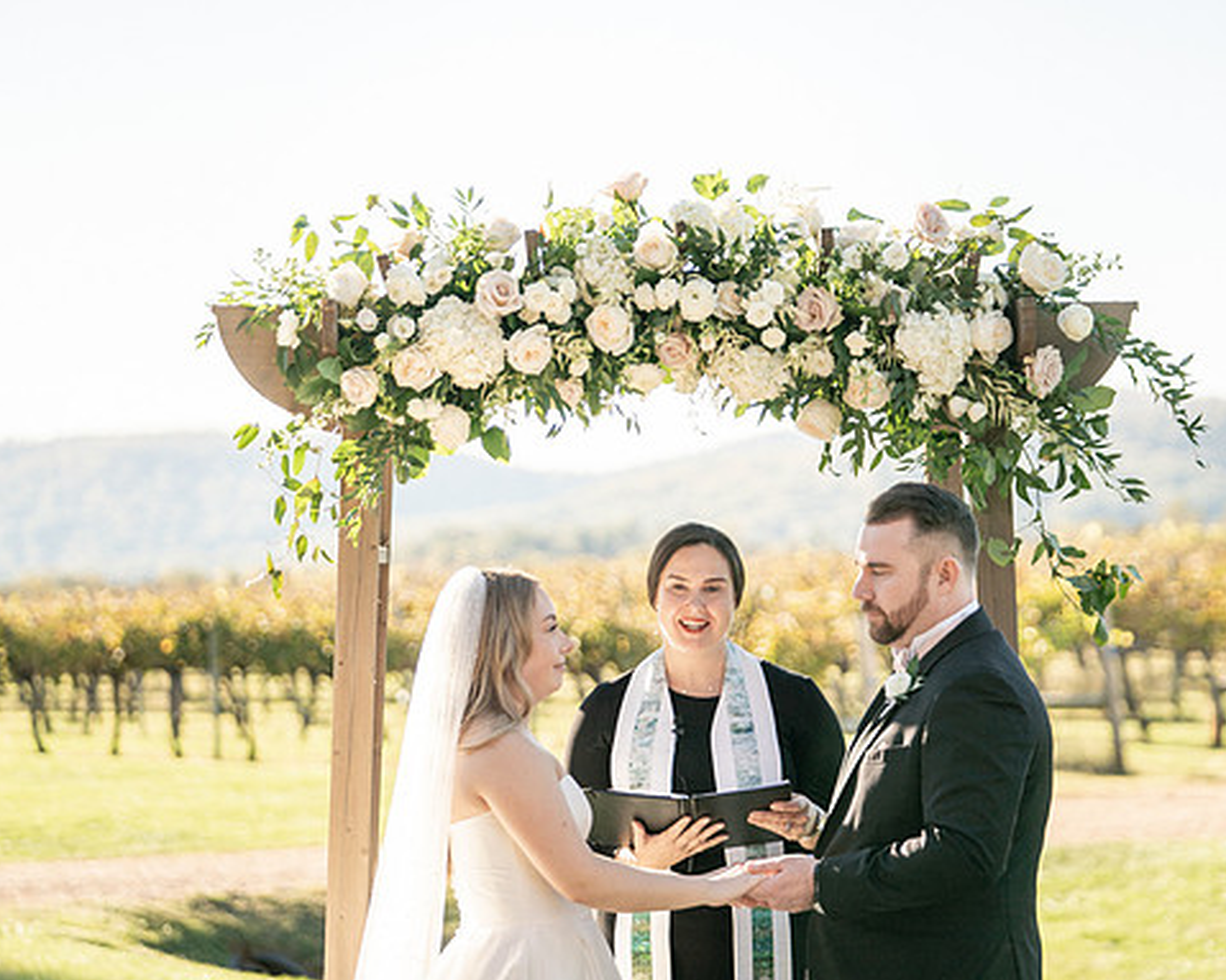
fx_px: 4136
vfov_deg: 13.5
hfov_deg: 16.9
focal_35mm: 114
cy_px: 457
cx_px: 608
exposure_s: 1/1250
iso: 100
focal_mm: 92
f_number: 2.8
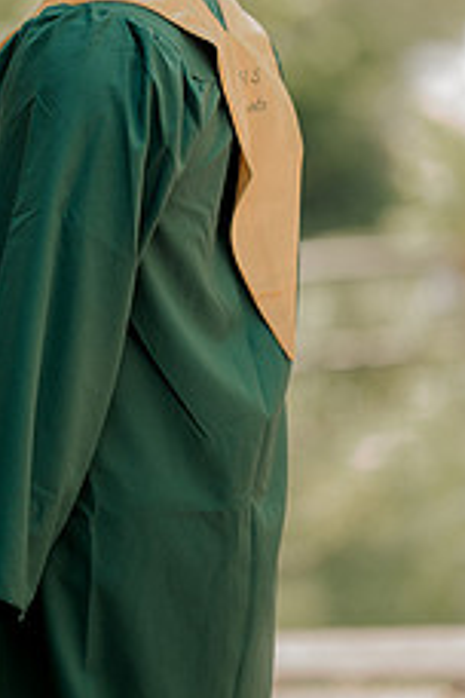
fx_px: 4010
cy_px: 147
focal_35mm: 207
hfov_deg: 6.6
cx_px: 127
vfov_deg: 9.9
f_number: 1.4
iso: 200
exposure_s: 1/800
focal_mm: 105
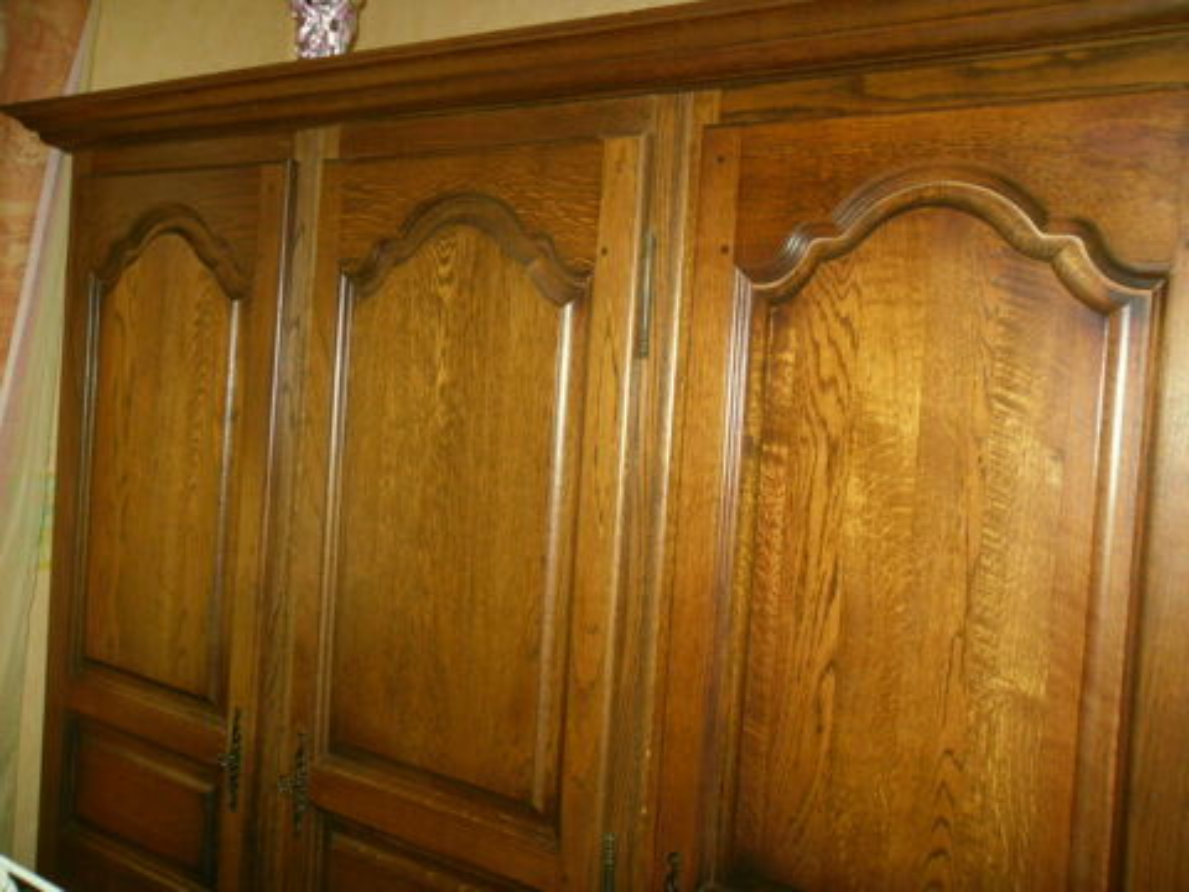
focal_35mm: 45
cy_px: 446
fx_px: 1546
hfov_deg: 42.1
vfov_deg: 32.2
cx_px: 594
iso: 200
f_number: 3.5
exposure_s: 1/45
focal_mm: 6.3
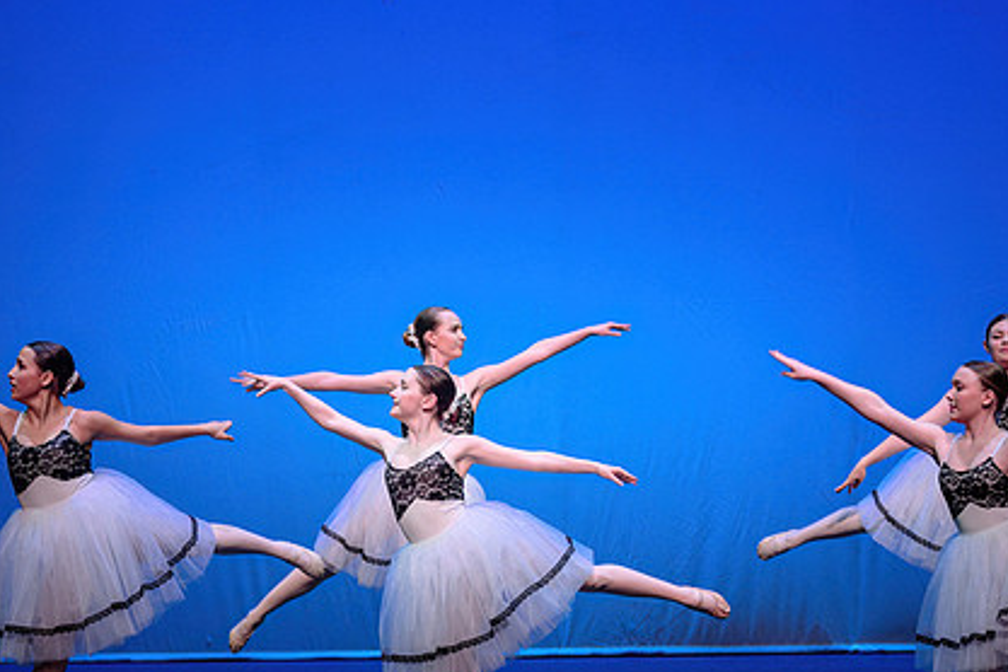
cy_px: 445
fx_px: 4424
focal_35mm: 158
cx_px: 603
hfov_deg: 13.0
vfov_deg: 8.7
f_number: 2.8
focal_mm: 110
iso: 1250
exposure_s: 1/400
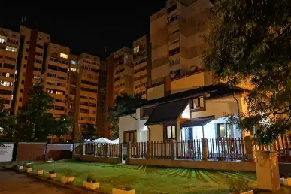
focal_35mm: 29
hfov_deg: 63.7
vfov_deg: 45.0
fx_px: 234
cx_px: 143
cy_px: 94
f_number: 1.8
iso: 1250
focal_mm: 3.95
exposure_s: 5
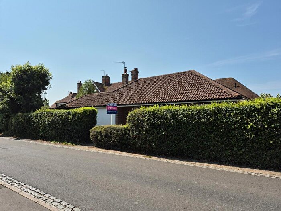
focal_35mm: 23
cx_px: 140
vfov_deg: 58.9
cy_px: 106
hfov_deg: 73.9
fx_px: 187
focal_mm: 5.4
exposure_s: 1/2216
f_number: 1.8
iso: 25
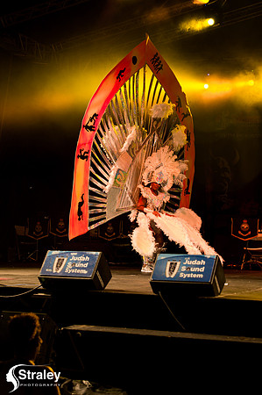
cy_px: 198
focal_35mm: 70
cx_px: 131
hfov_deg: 19.4
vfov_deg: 28.9
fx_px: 766
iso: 2500
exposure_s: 1/160
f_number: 5.6
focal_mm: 70
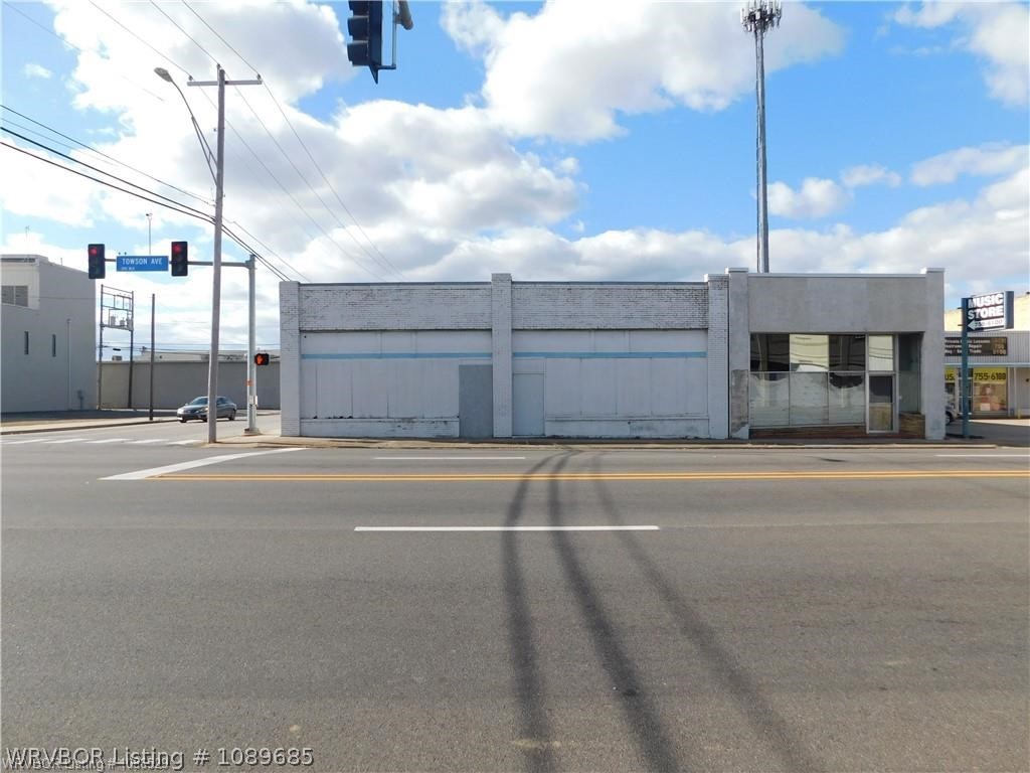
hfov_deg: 73.9
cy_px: 386
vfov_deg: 58.9
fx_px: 684
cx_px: 515
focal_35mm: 23
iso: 125
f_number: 6
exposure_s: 1/400
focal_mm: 4
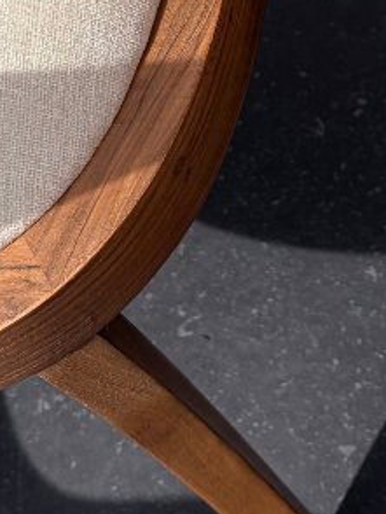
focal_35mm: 106
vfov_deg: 17.8
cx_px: 323
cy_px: -61
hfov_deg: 13.9
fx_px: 1574
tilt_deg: -59.3
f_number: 1.6
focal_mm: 5.96
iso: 50
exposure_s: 1/5814
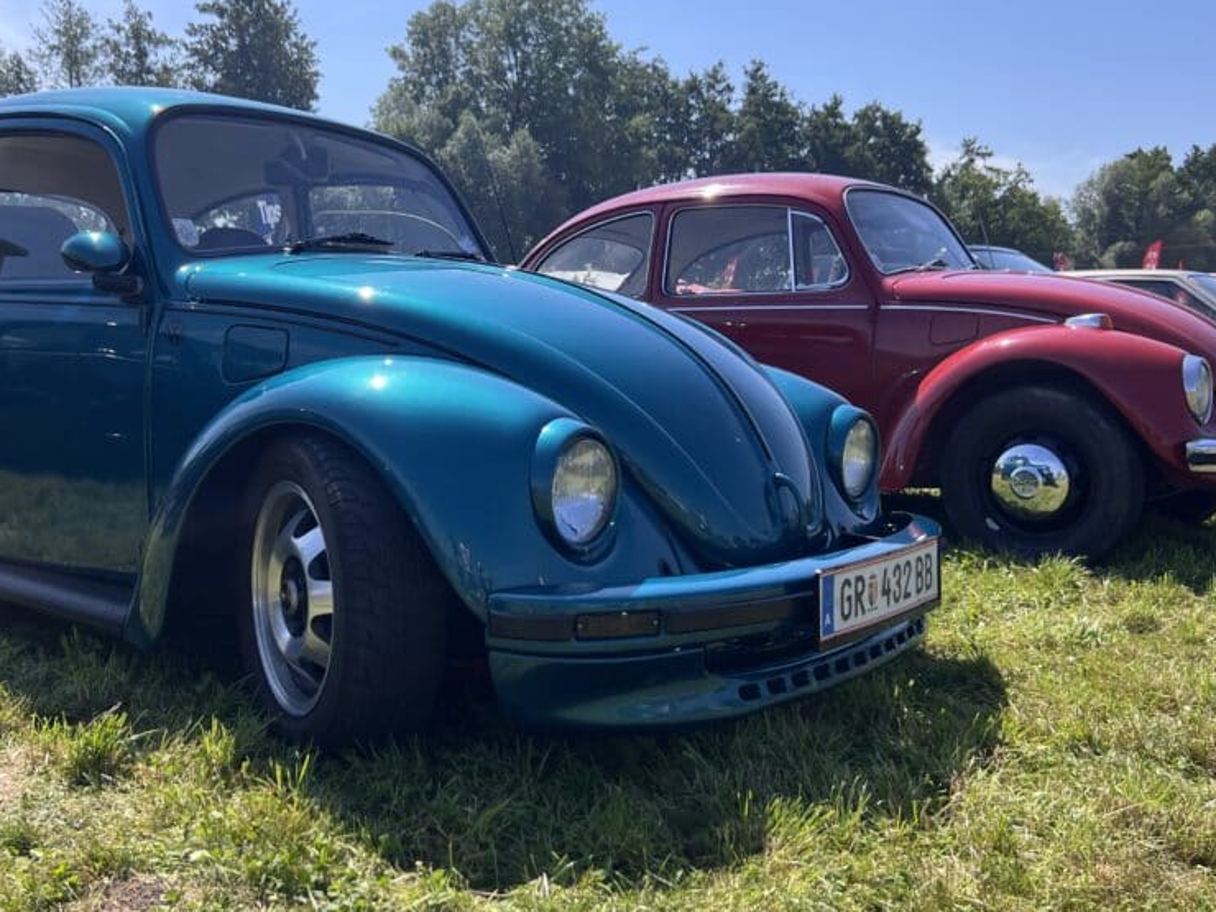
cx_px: 511
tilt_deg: -5.6
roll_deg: +1.7
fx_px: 1265
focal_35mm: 36
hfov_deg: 51.1
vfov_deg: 39.7
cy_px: 444
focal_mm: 5.7
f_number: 1.5
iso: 50
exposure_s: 1/2571
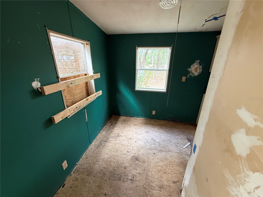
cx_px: 132
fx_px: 106
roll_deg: -0.2
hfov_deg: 102.1
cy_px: 98
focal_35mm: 14
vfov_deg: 85.7
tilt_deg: -18.1
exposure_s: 1/60
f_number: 2.2
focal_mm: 2.22
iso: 400
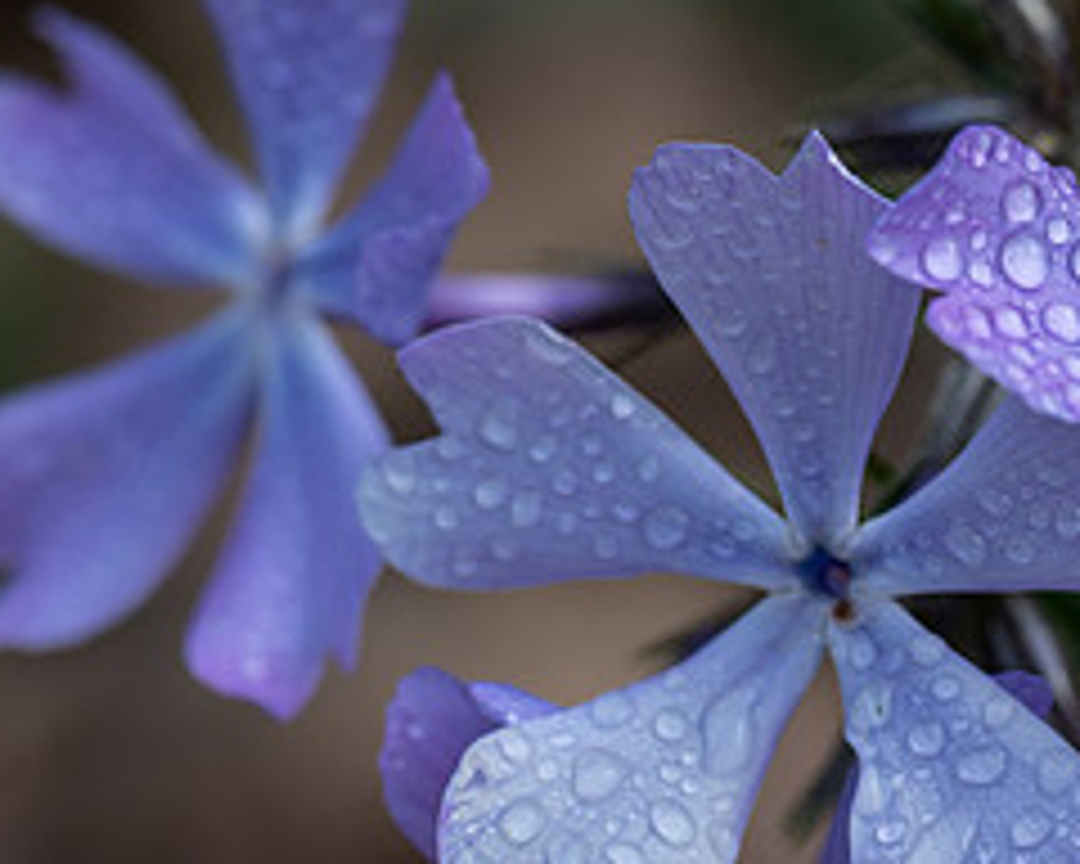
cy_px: 675
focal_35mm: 277
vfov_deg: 5.6
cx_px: 1122
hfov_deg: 7.0
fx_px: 8854
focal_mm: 105
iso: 100
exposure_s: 1/60
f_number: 11
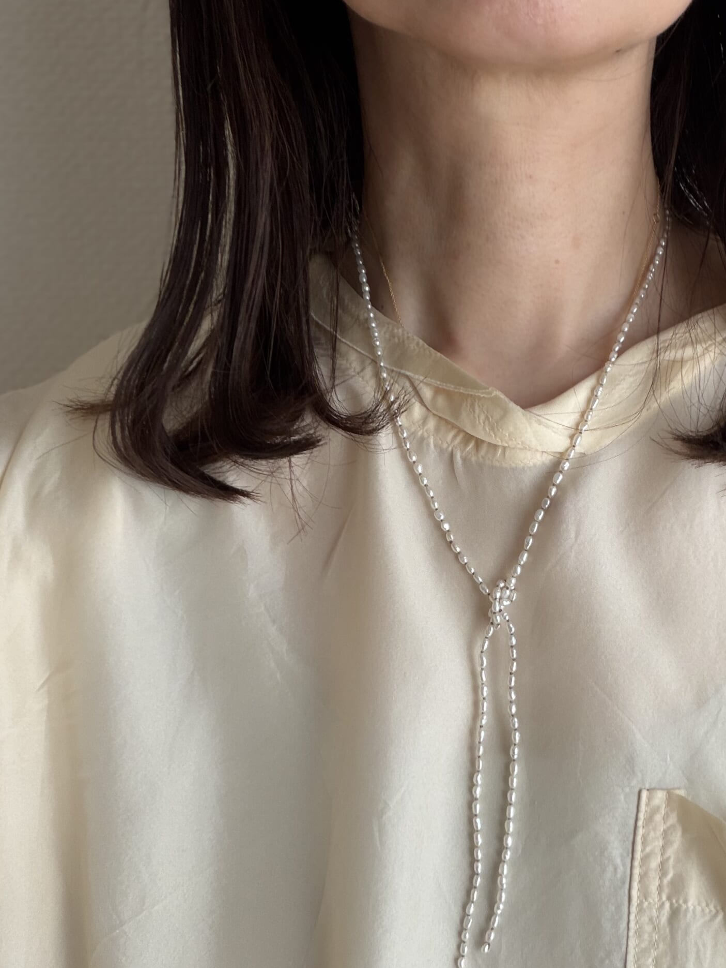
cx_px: 529
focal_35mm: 41
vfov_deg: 45.8
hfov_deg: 34.5
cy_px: 494
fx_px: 1146
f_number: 1.9
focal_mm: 2.71
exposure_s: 1/121
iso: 40
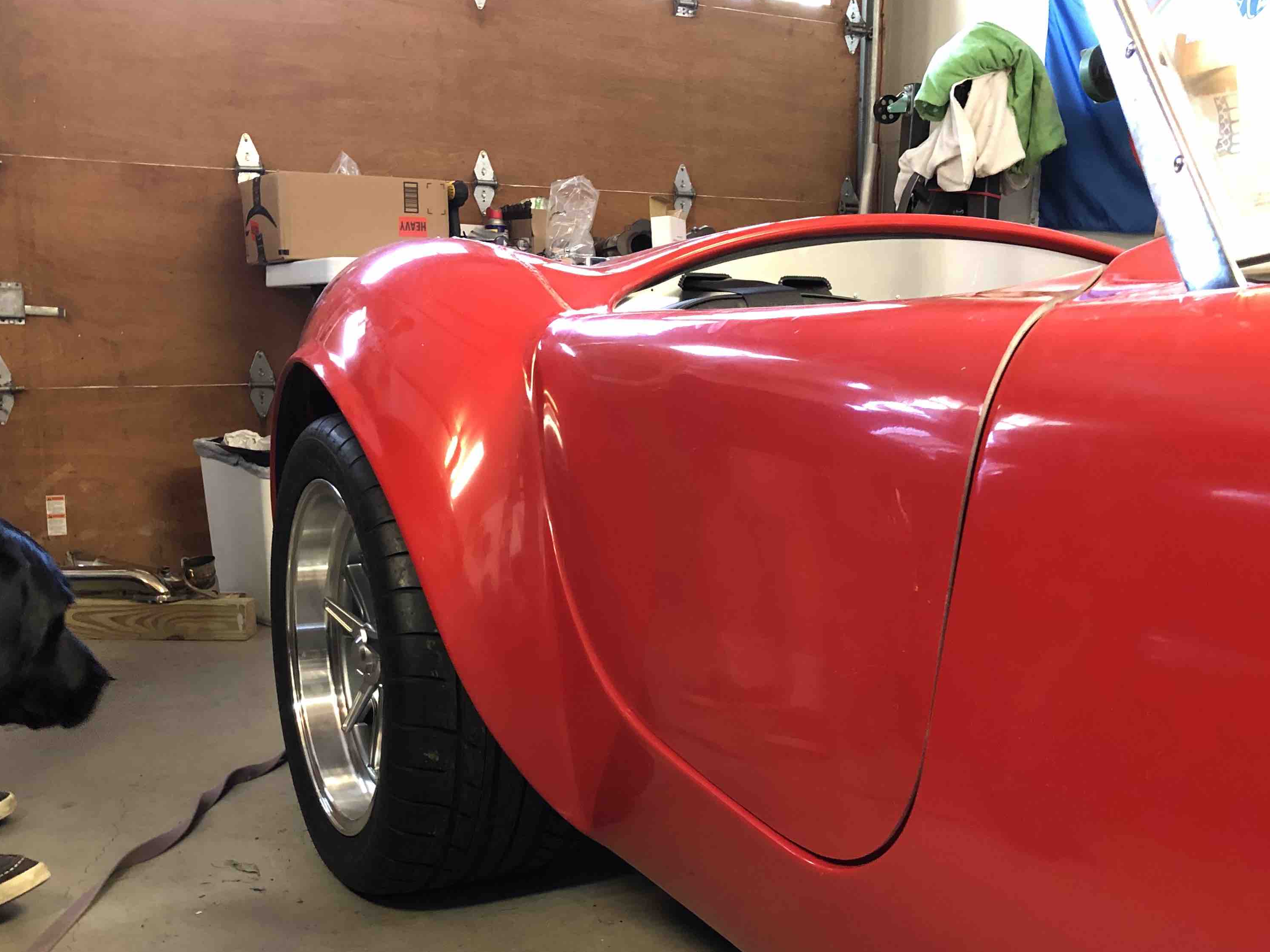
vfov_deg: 37.5
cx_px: 717
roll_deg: -1.0
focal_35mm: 38
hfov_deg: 48.9
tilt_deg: -12.6
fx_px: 1394
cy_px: 602
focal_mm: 4
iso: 100
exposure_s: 1/9
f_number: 1.8
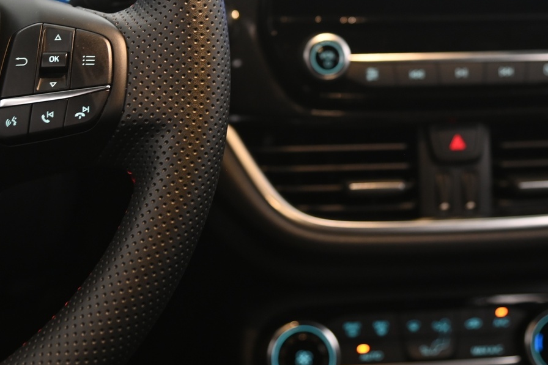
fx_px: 1323
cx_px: 267
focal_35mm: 87
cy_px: 57
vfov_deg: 15.5
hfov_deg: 23.4
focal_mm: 48
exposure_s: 1/10
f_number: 4
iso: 1000
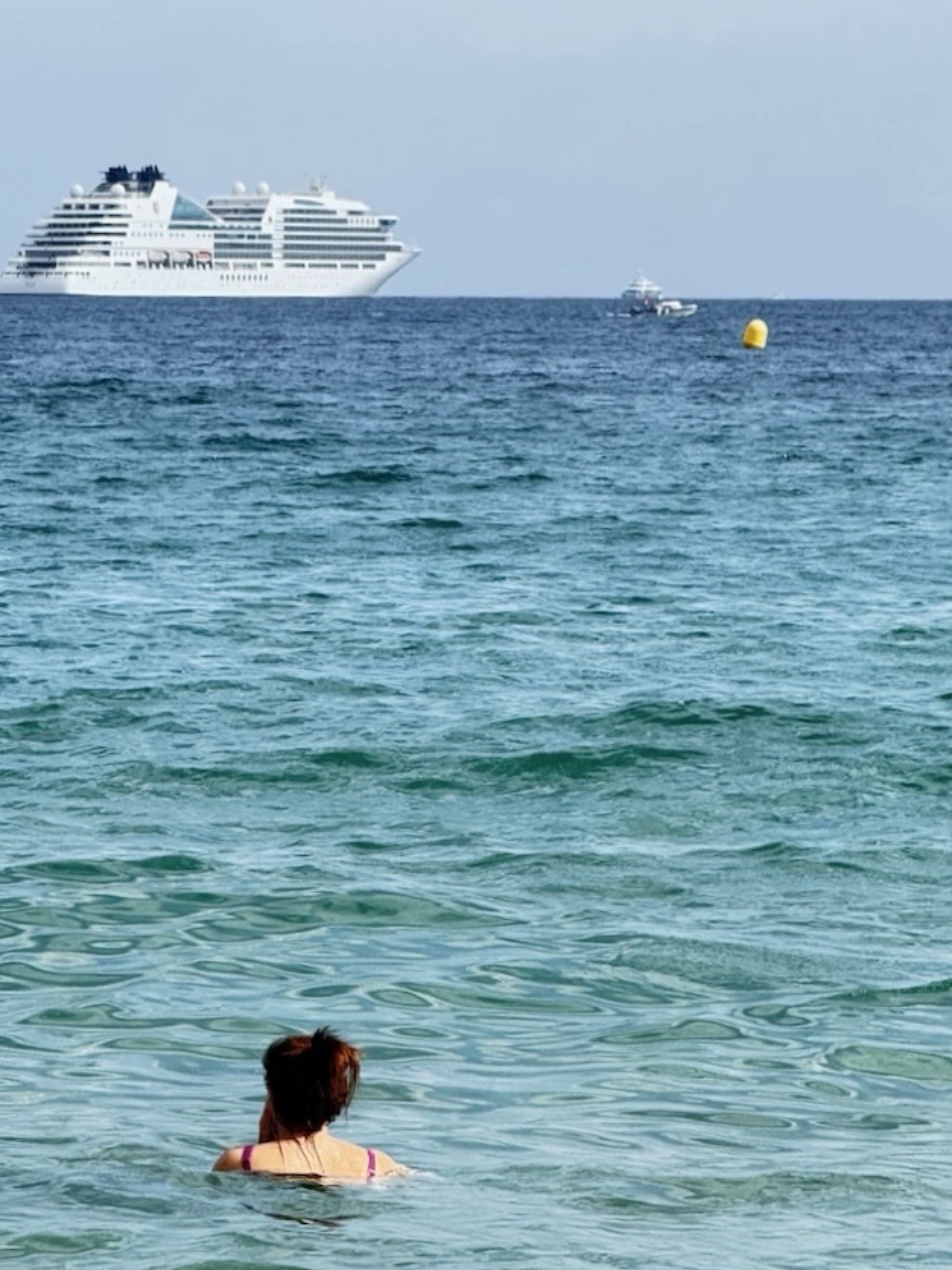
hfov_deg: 8.1
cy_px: 897
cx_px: 401
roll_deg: -1.0
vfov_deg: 10.7
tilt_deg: -3.9
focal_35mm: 184
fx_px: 6749
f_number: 2.8
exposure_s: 1/850
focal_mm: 15.66
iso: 64
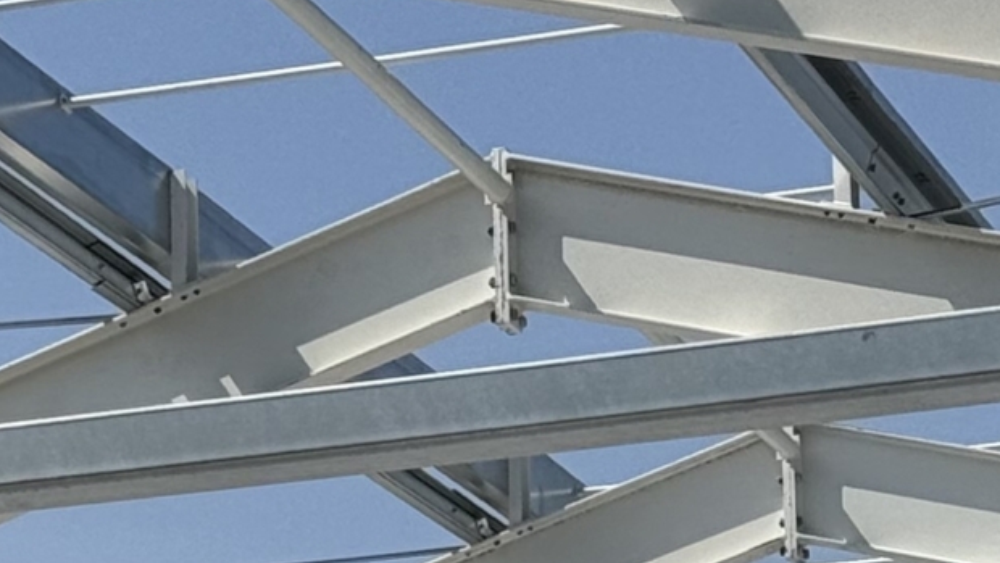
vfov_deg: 5.5
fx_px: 5728
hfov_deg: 9.8
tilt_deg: +5.5
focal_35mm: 216
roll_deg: +0.9
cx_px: -235
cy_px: 1205
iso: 80
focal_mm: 6.76
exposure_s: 1/9901
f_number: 1.78
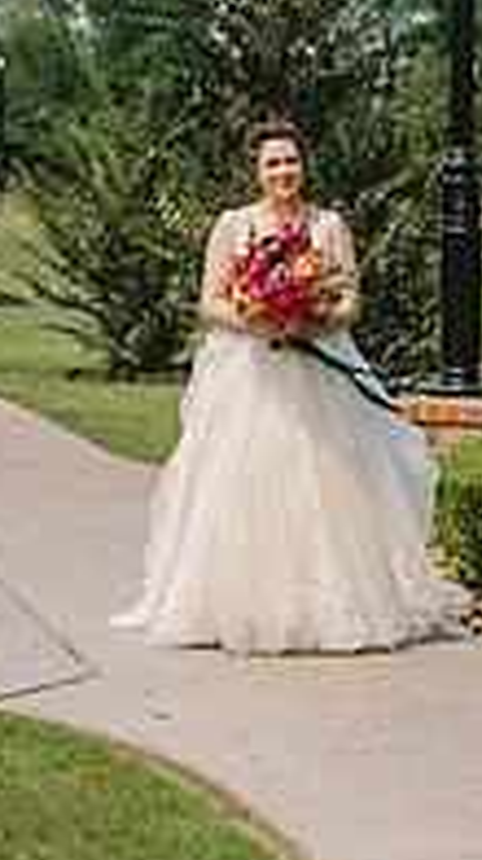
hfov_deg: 9.2
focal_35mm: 130
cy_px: 303
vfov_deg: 16.5
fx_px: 2959
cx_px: 556
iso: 64
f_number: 3.5
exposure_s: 1/1000
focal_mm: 54
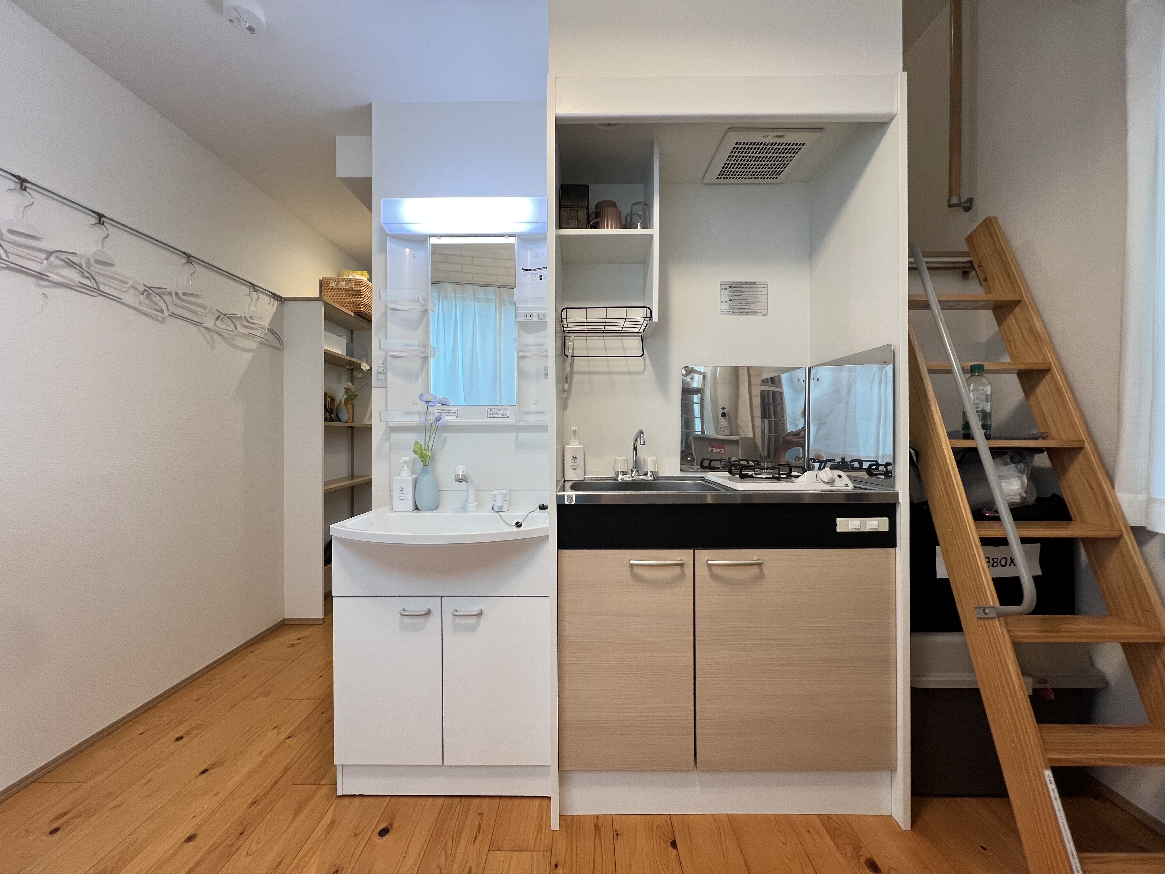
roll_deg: +0.3
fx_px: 438
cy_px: 437
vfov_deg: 89.9
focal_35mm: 13
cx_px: 582
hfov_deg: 106.2
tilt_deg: +0.1
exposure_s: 1/100
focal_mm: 1.57
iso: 125
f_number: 1.8
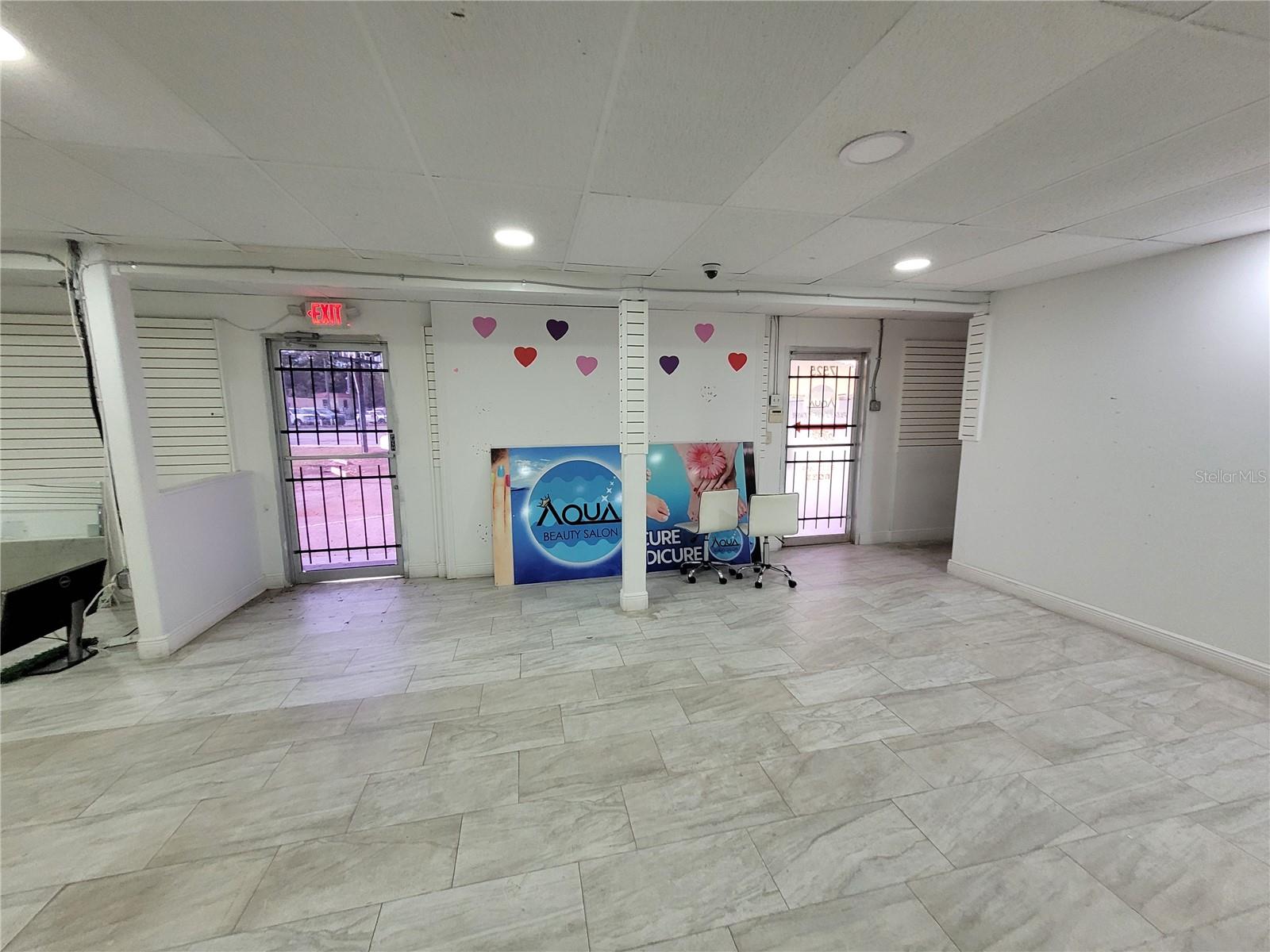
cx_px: 635
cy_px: 476
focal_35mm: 13
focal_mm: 1.74
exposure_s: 1/60
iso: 200
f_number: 2.2
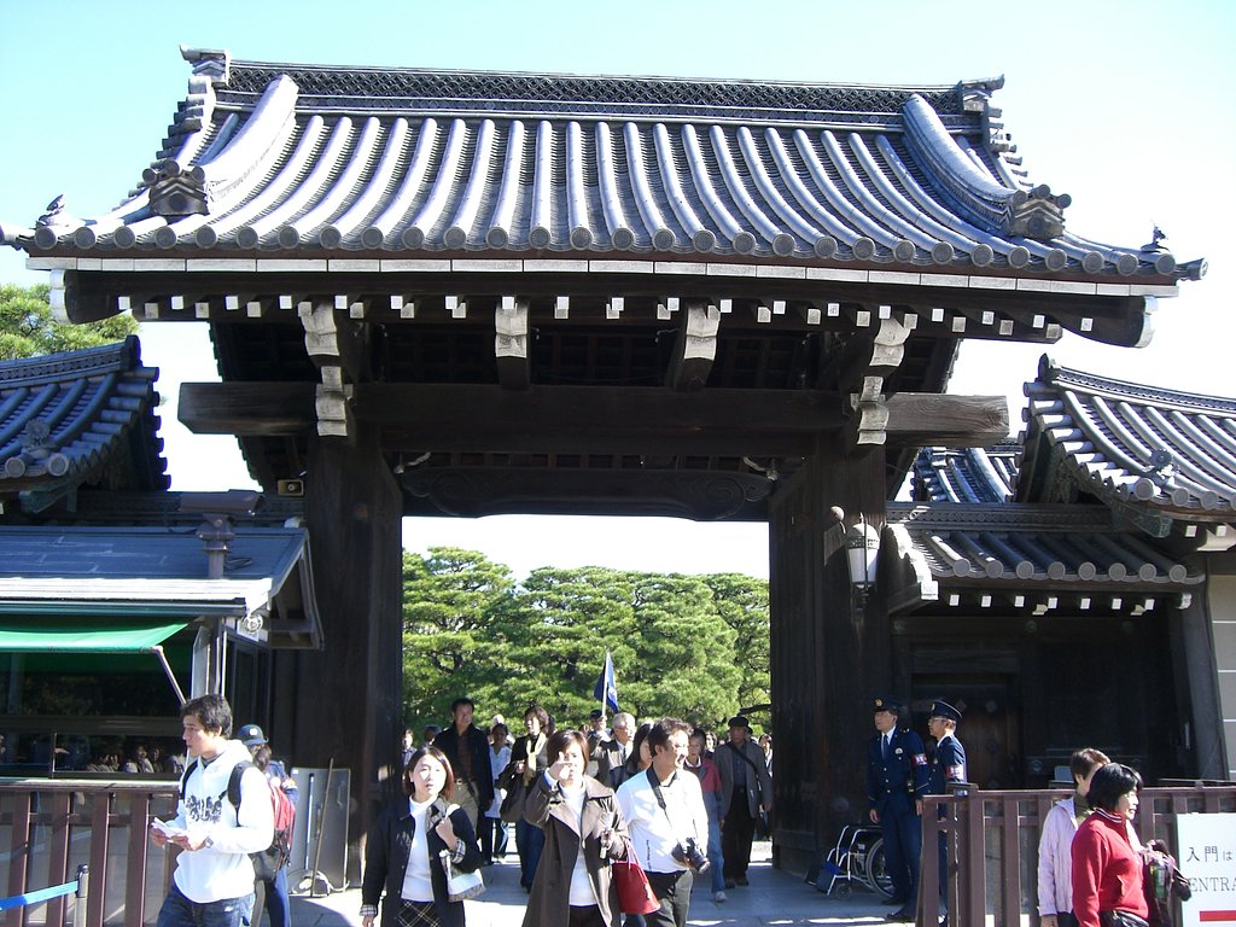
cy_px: 464
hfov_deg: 49.0
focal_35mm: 38
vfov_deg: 37.7
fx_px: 1357
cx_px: 618
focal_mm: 6.2
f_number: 2.7
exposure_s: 1/250
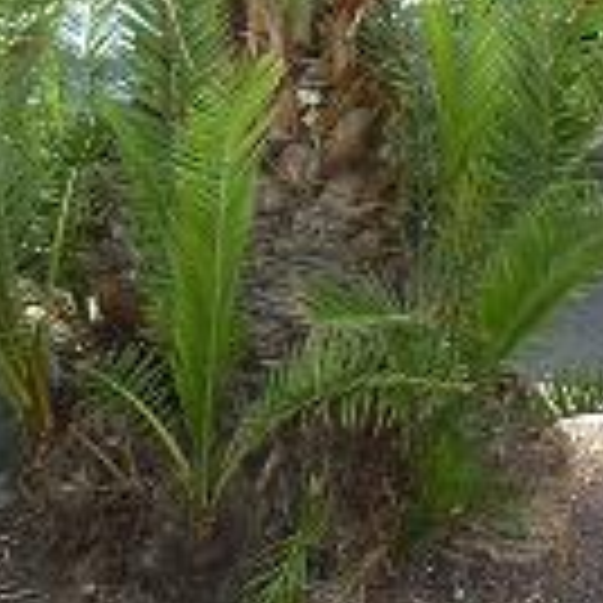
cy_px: -234
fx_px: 1951
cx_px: 243
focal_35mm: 99
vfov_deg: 16.4
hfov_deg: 17.6
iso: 80
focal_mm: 5.5
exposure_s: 1/100
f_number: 2.8
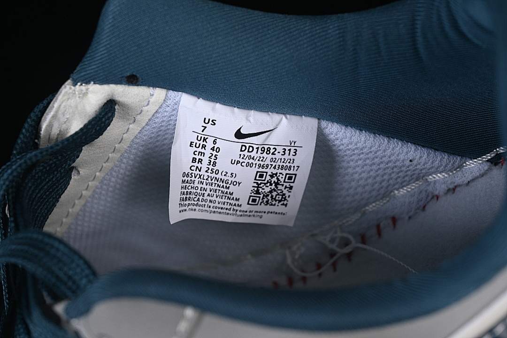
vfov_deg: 18.2
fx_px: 1056
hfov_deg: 27.0
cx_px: 254
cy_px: 169
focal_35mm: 75
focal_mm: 50
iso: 160
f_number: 7.1
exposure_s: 1/80
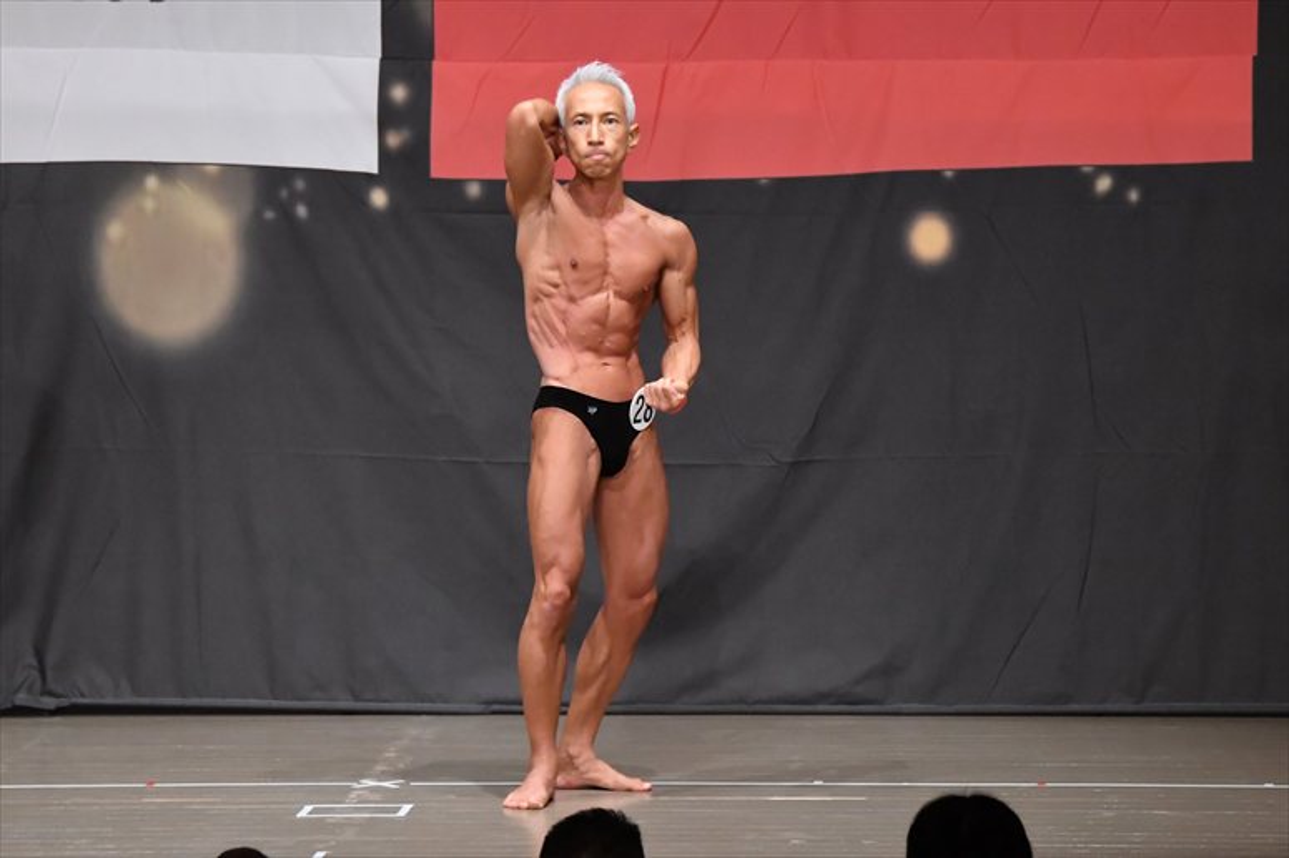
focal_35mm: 225
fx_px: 8052
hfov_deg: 9.2
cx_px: 644
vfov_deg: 6.1
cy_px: 429
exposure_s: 1/400
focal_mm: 150
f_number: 5.6
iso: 6400
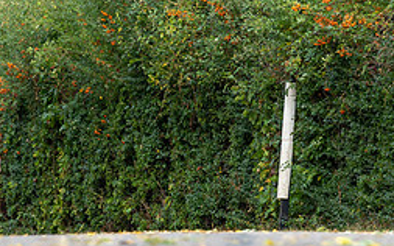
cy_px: 148
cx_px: -6
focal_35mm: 521
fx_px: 5593
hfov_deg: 4.0
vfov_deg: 2.5
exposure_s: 1/400
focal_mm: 185
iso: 200
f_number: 4
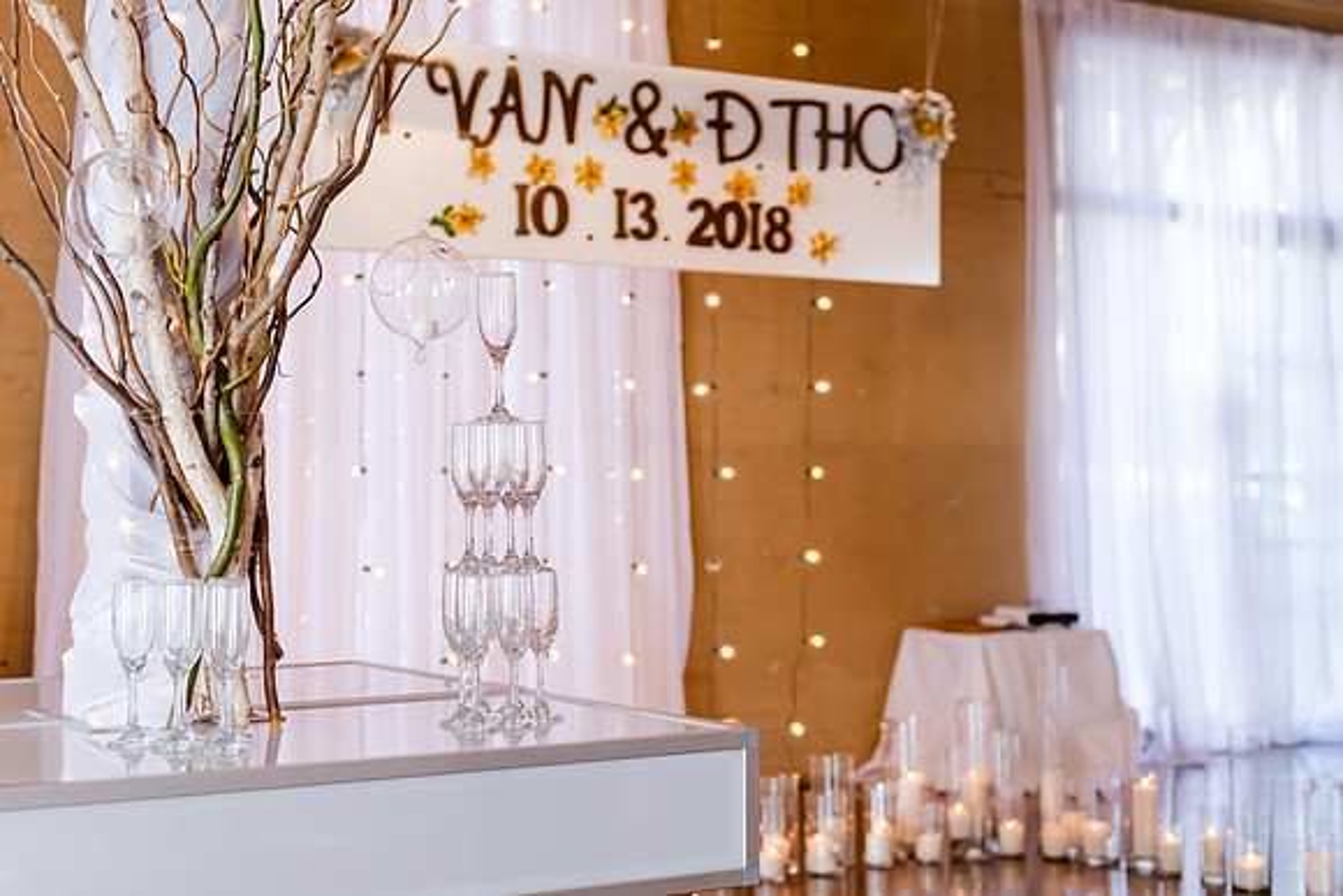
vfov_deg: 24.2
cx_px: 587
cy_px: 387
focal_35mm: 56
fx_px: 2088
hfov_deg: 35.6
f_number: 2.8
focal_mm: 44
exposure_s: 1/500
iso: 1600
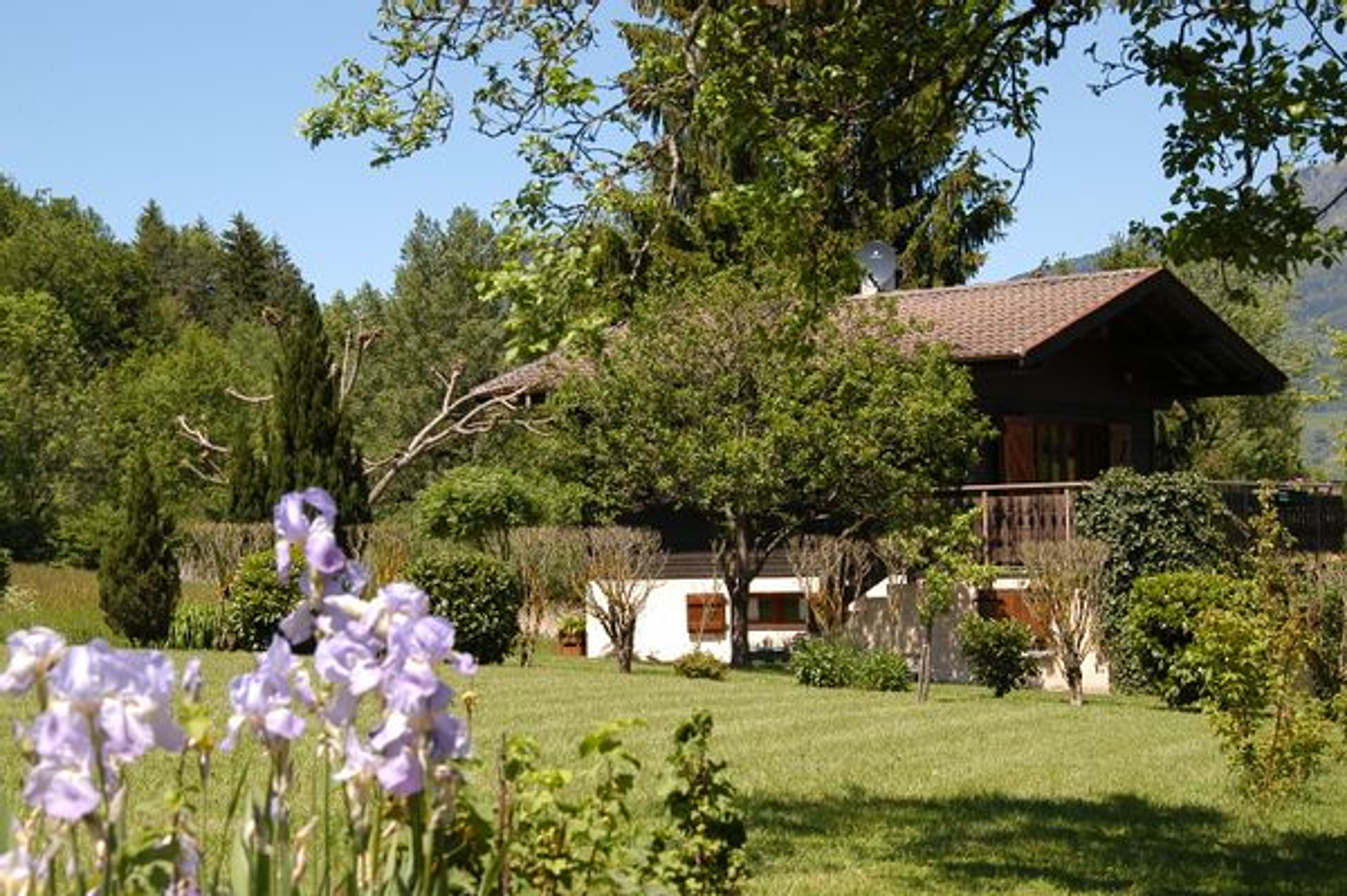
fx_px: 2692
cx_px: 674
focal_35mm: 72
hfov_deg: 28.1
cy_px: 448
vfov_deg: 18.9
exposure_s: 1/250
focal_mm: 48
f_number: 8
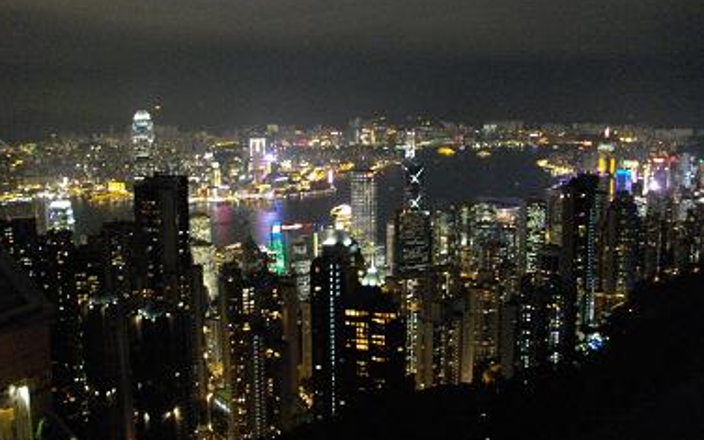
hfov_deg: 55.3
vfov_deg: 36.2
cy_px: 188
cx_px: 346
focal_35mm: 35
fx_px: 672
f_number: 2.9
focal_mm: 5.7
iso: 800
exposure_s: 1/5
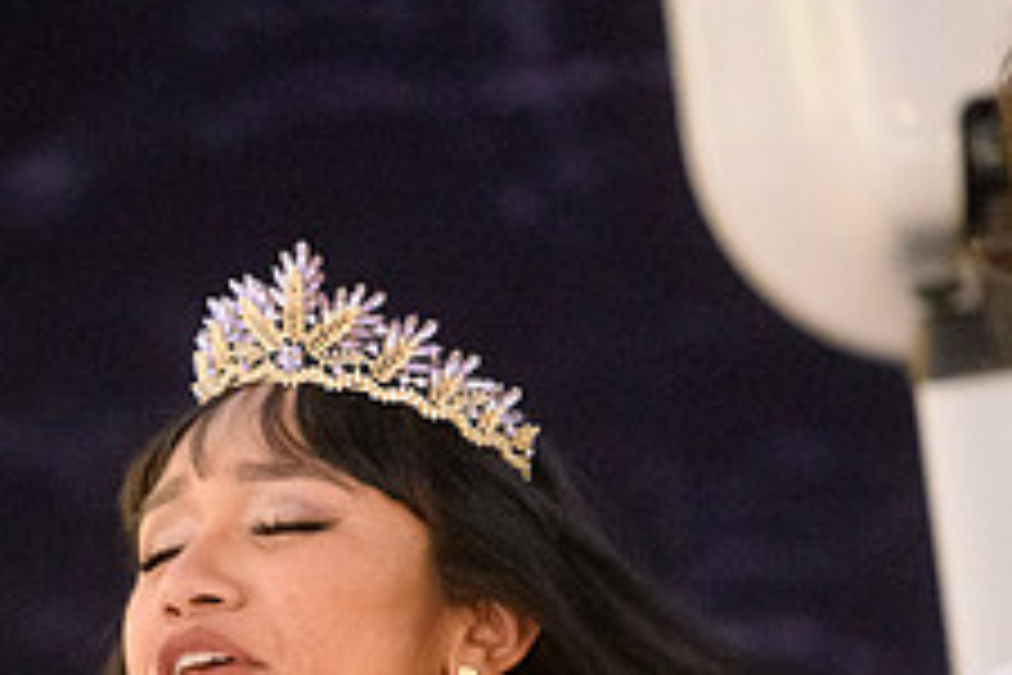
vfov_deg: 2.7
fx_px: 14504
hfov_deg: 4.0
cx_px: 265
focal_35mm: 516
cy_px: 808
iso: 10000
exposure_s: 1/80
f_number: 4
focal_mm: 200
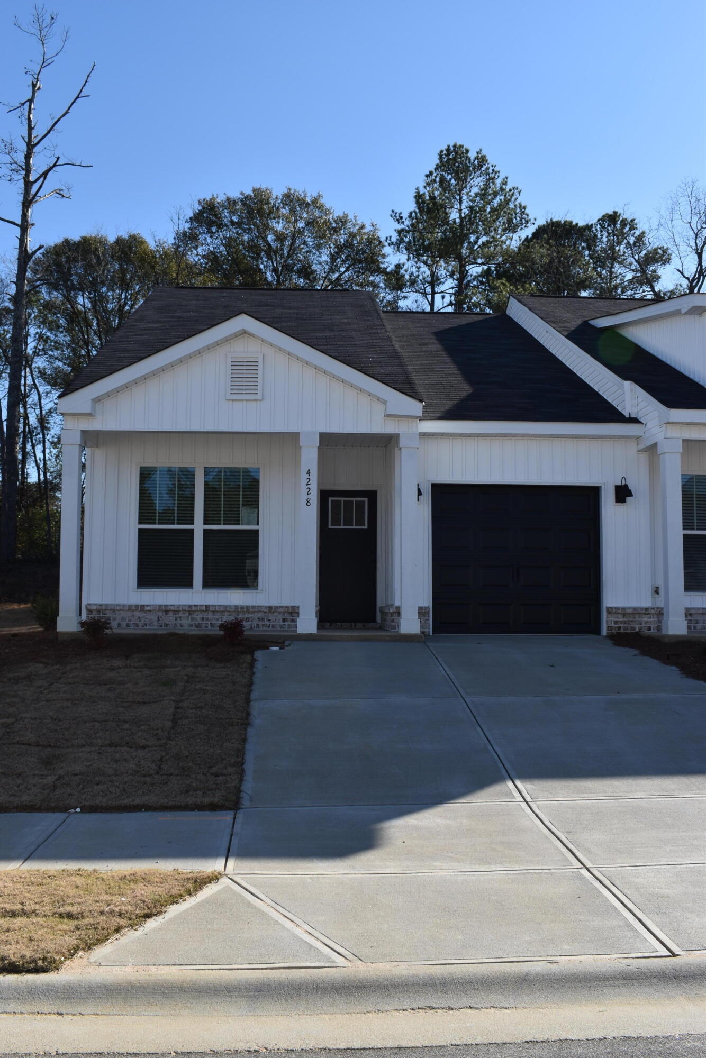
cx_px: 353
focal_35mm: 33
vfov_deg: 57.2
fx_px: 970
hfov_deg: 40.0
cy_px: 529
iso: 100
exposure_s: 1/200
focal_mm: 22
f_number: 10
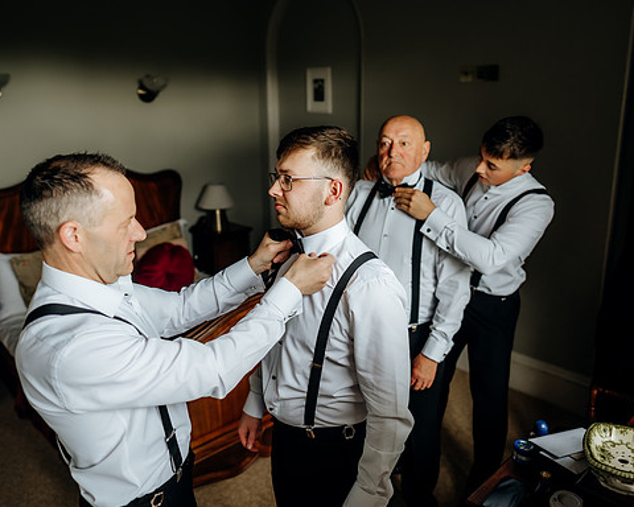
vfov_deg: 48.4
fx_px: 563
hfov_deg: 58.7
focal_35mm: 30
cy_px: 228
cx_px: 340
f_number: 1.8
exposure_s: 1/200
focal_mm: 24
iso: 250
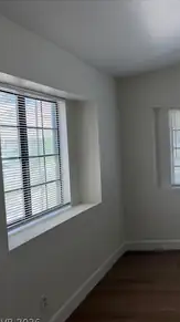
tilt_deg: -2.3
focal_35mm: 36
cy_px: 164
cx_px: 214
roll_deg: +0.4
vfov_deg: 55.3
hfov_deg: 28.6
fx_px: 306
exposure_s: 1/158
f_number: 1.78
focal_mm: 6.76
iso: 100
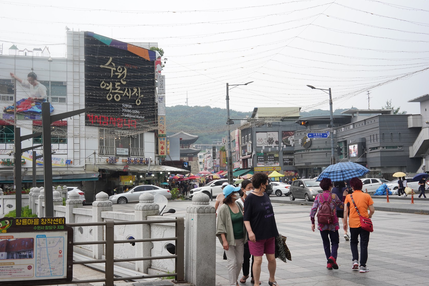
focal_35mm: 42
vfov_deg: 31.9
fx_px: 501
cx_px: 215
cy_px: 142
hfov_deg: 46.4
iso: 800
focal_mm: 35
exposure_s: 1/100
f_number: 14
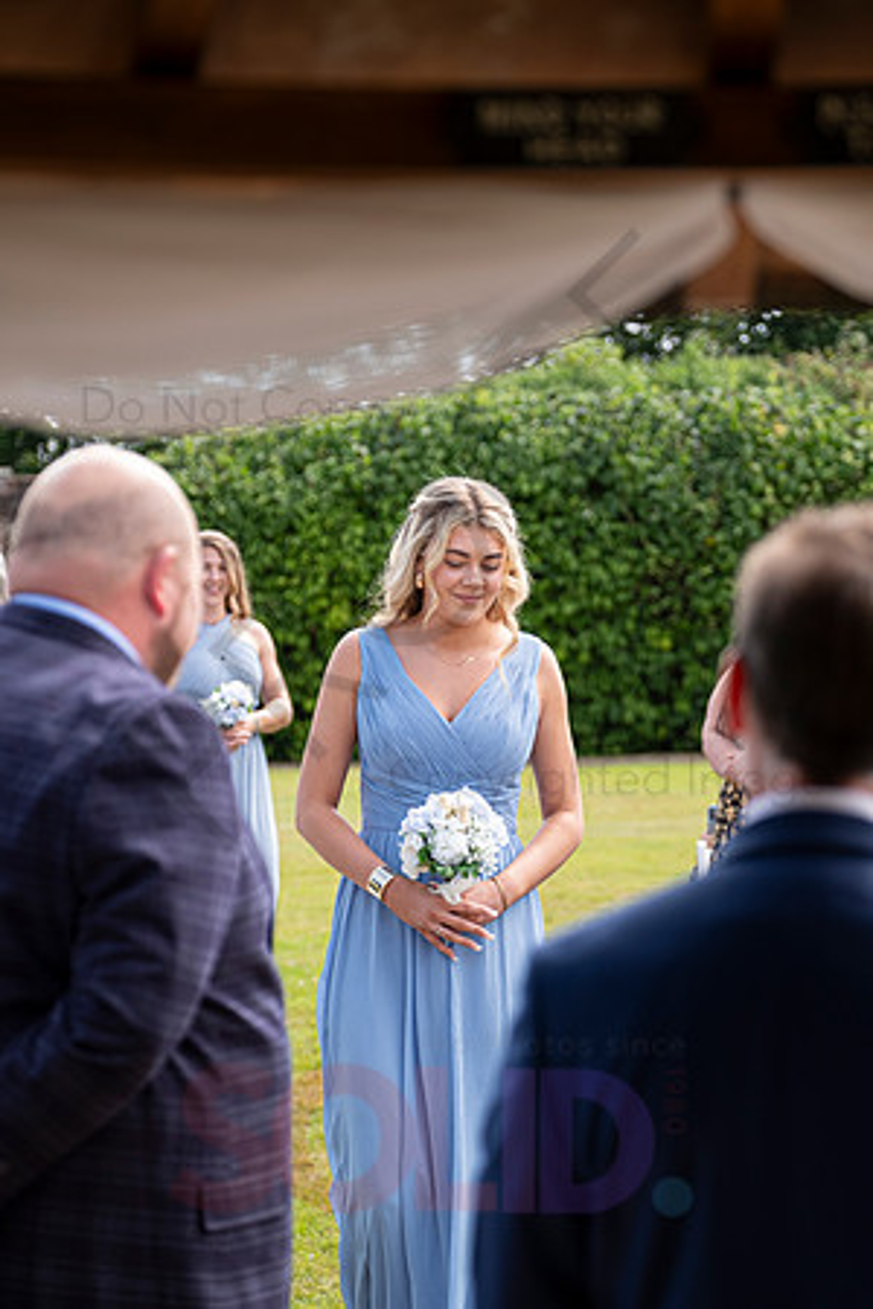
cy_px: 654
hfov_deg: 12.2
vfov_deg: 18.3
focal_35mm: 112
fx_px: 4074
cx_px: 436
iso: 200
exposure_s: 1/640
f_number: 3.2
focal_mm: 74.4
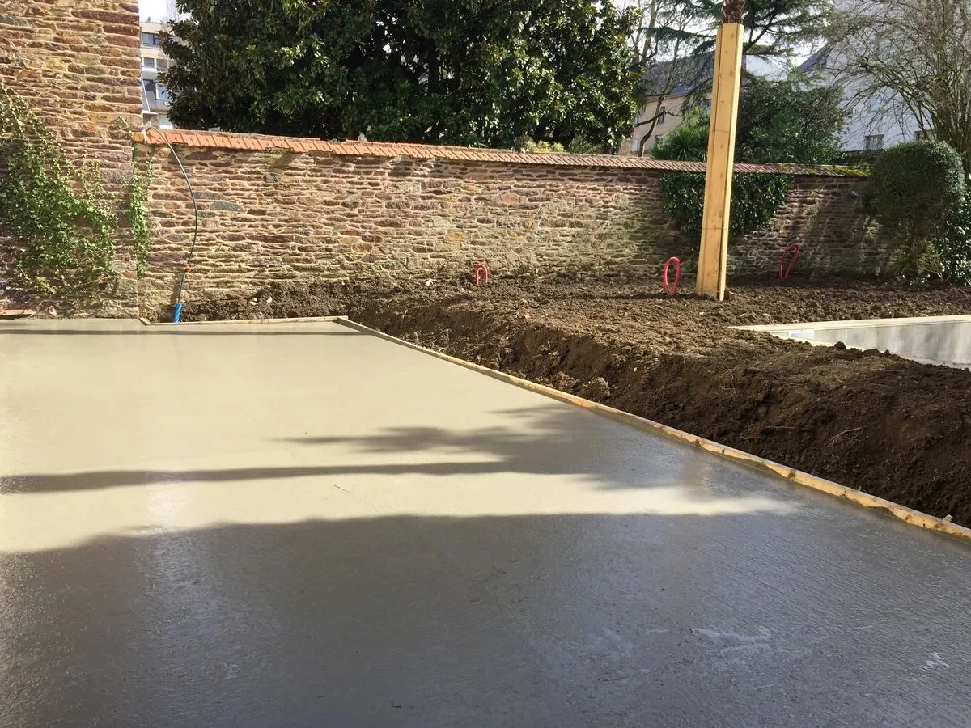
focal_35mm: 29
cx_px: 486
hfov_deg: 61.7
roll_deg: +0.1
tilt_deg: -12.1
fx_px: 813
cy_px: 364
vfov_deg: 48.2
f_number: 2.2
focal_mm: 4.15
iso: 32
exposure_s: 1/842
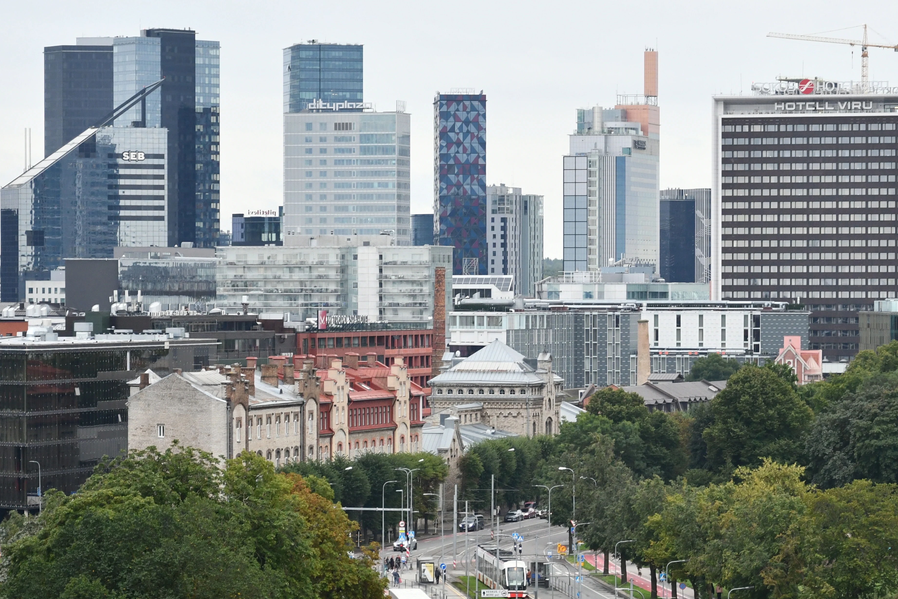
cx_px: 552
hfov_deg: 13.0
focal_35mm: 158
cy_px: 402
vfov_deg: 8.7
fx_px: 3941
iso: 800
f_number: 5.3
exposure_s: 1/250
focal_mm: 70
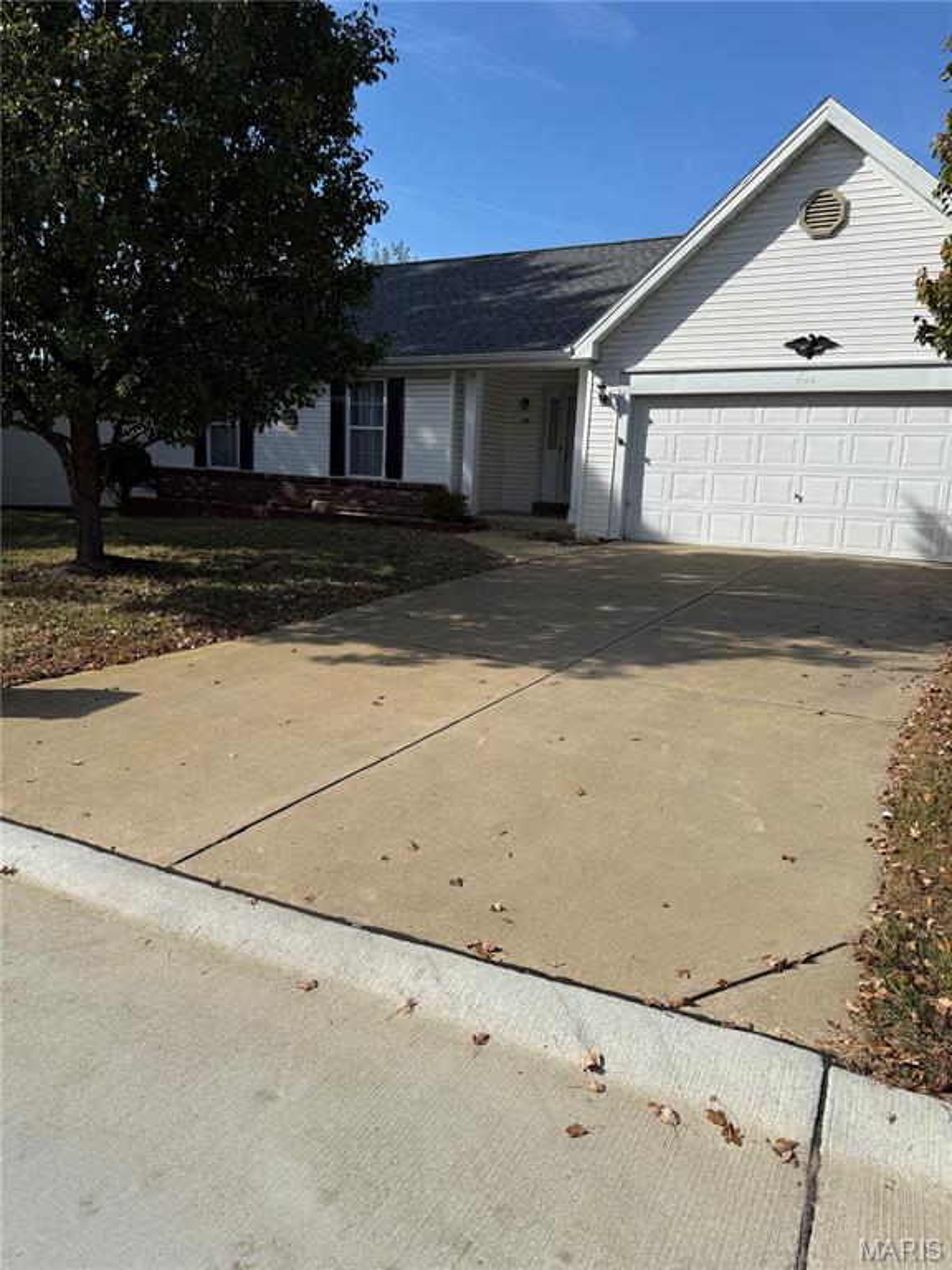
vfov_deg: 71.6
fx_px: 880
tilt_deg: -9.6
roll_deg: -3.4
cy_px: 635
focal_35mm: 24
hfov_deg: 56.8
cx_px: 476
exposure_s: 1/5319
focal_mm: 6.76
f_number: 1.78
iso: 80
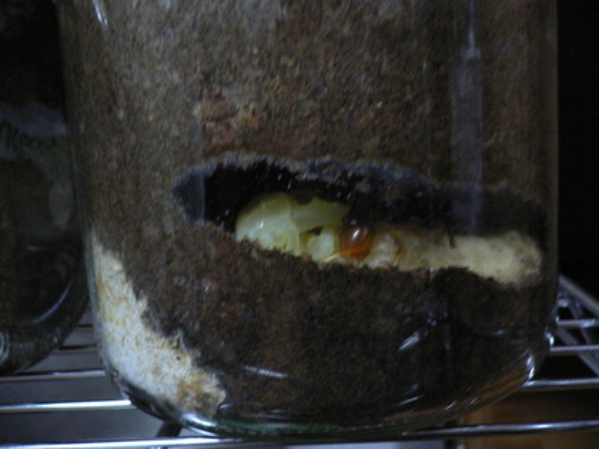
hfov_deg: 52.6
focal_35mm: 35
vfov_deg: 40.7
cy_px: 224
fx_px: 606
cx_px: 300
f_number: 2.8
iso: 200
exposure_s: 1/8
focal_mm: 5.8
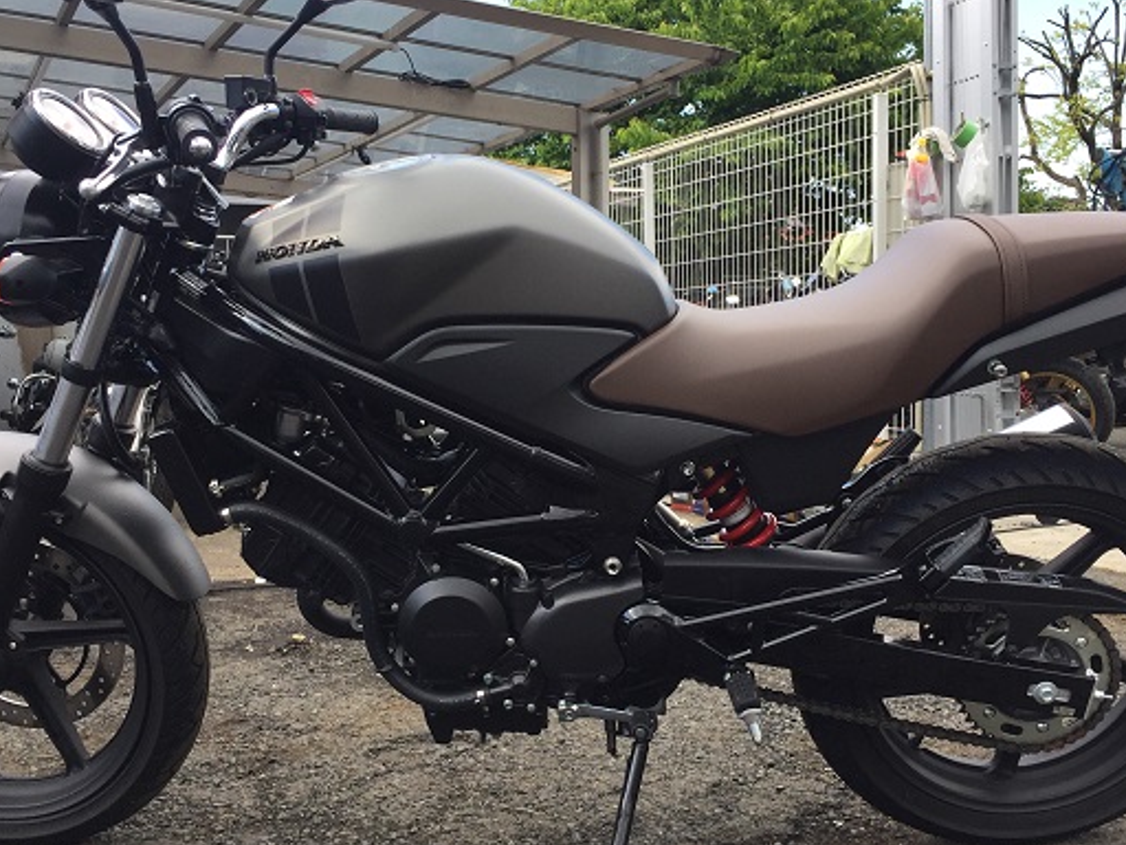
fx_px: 1301
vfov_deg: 36.0
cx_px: 561
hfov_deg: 46.8
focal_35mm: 40
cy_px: 435
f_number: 2.2
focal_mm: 4.15
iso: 32
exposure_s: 1/488
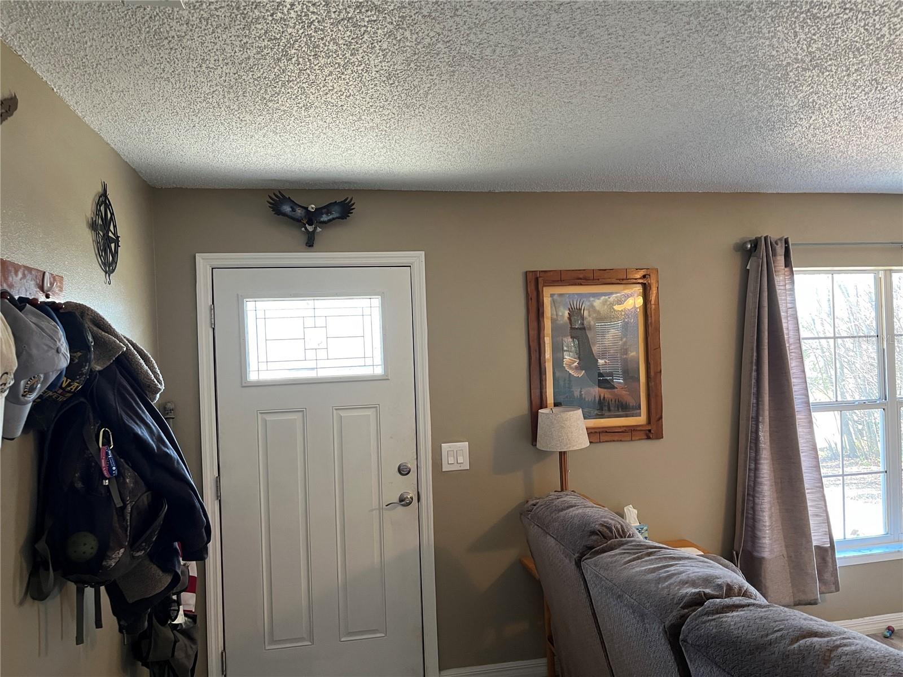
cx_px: 452
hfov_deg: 67.3
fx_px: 678
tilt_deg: -0.4
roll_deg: +2.0
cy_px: 338
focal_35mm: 26
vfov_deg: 53.1
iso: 160
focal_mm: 5.1
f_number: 1.6
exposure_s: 1/60
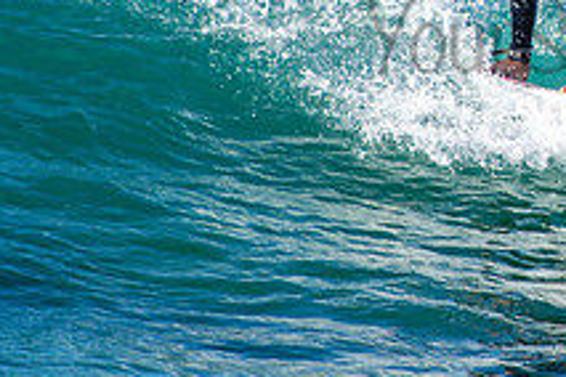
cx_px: 640
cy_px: 12
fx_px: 25704
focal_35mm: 1635
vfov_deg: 0.8
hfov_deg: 1.3
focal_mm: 400
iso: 110
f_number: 5.6
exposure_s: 1/400
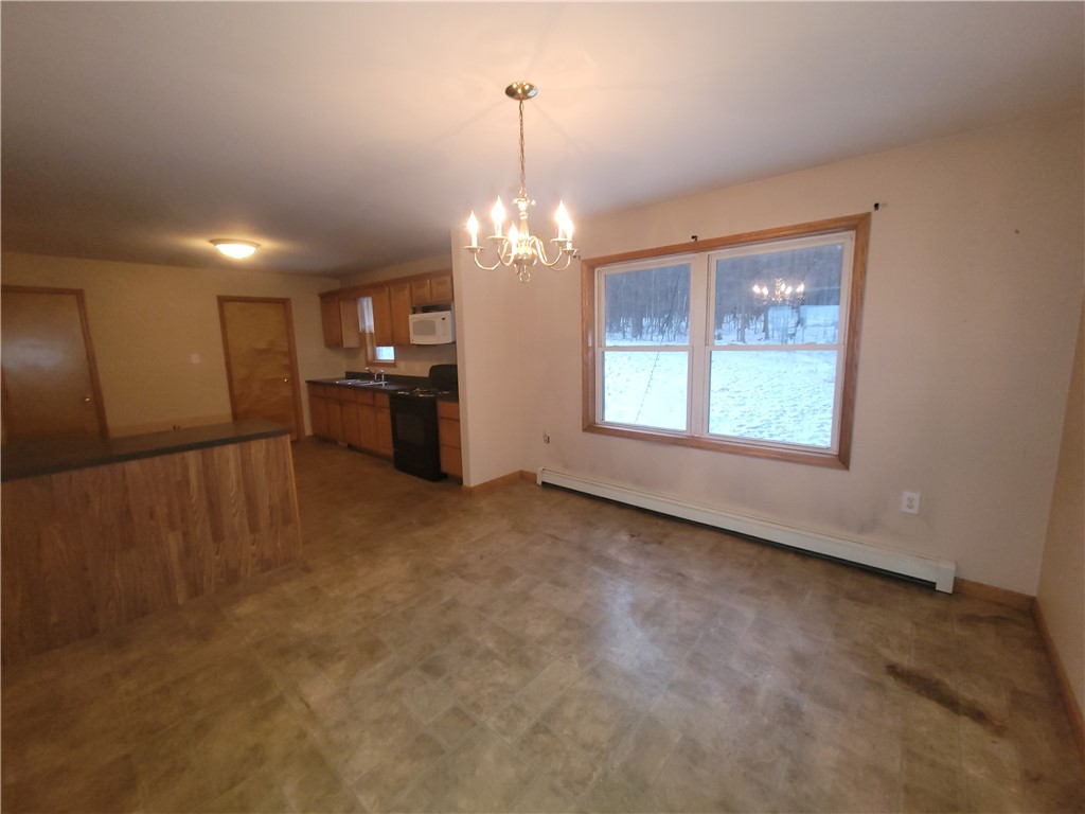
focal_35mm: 13
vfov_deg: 89.9
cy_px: 407
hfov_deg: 106.2
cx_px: 542
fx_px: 407
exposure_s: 1/60
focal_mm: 2.2
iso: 250
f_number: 2.2
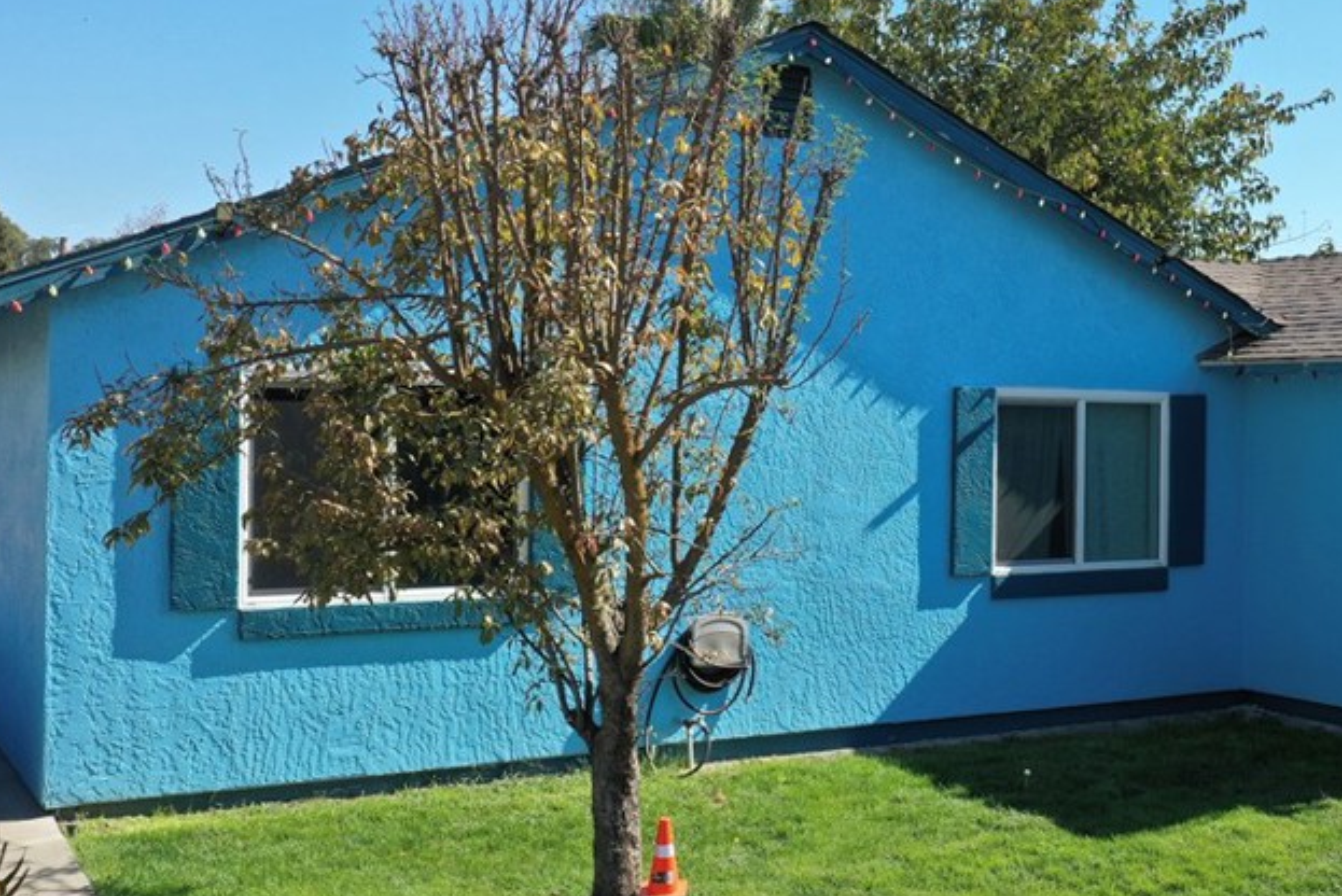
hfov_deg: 41.7
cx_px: 974
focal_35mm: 46
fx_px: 1715
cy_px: 438
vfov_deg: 29.3
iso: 100
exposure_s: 1/320
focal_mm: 10.26
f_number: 5.6
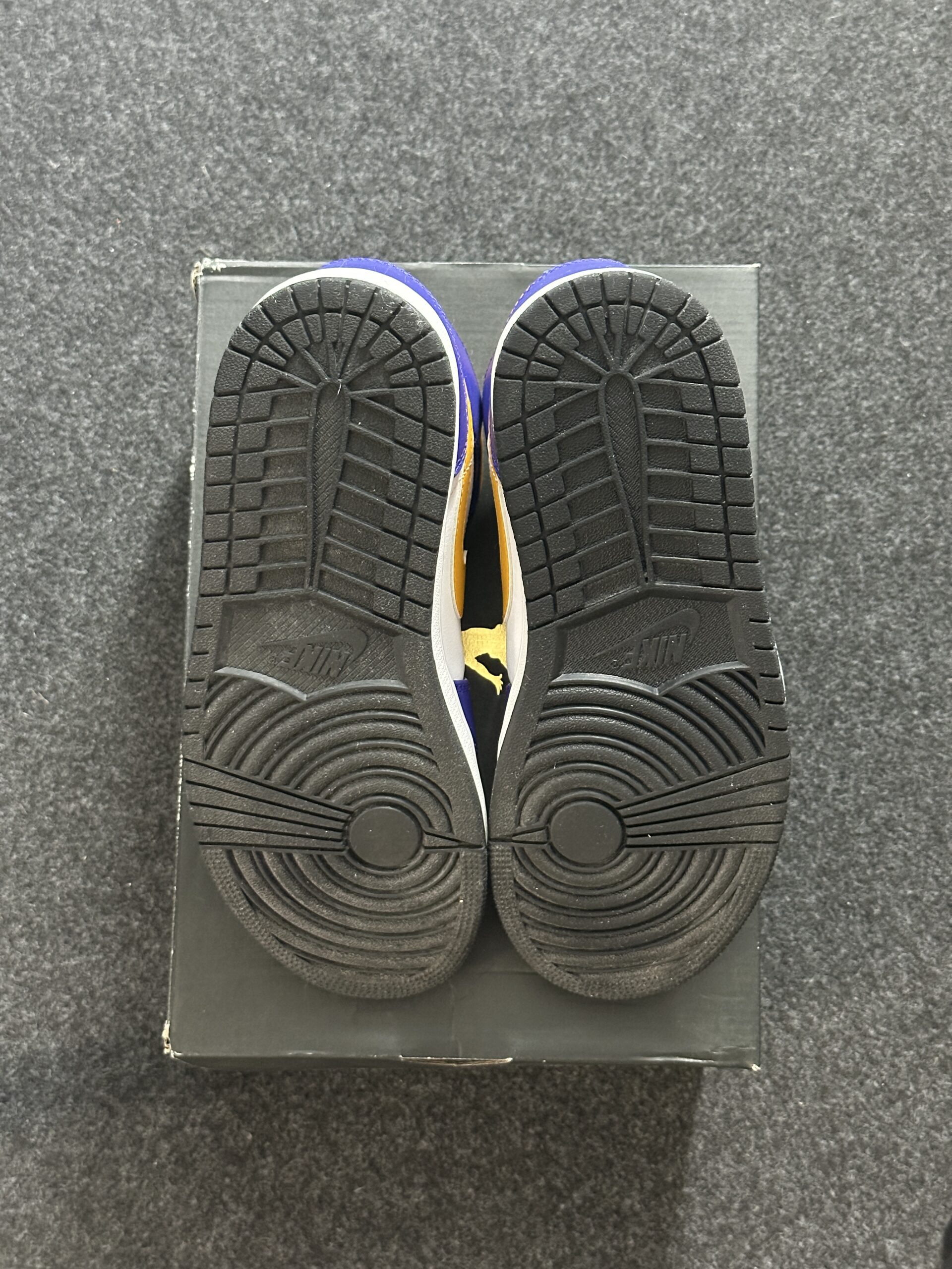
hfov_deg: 30.3
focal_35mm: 48
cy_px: 634
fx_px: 1760
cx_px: 476
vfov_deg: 39.7
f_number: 1.78
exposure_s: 1/26
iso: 640
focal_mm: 6.86
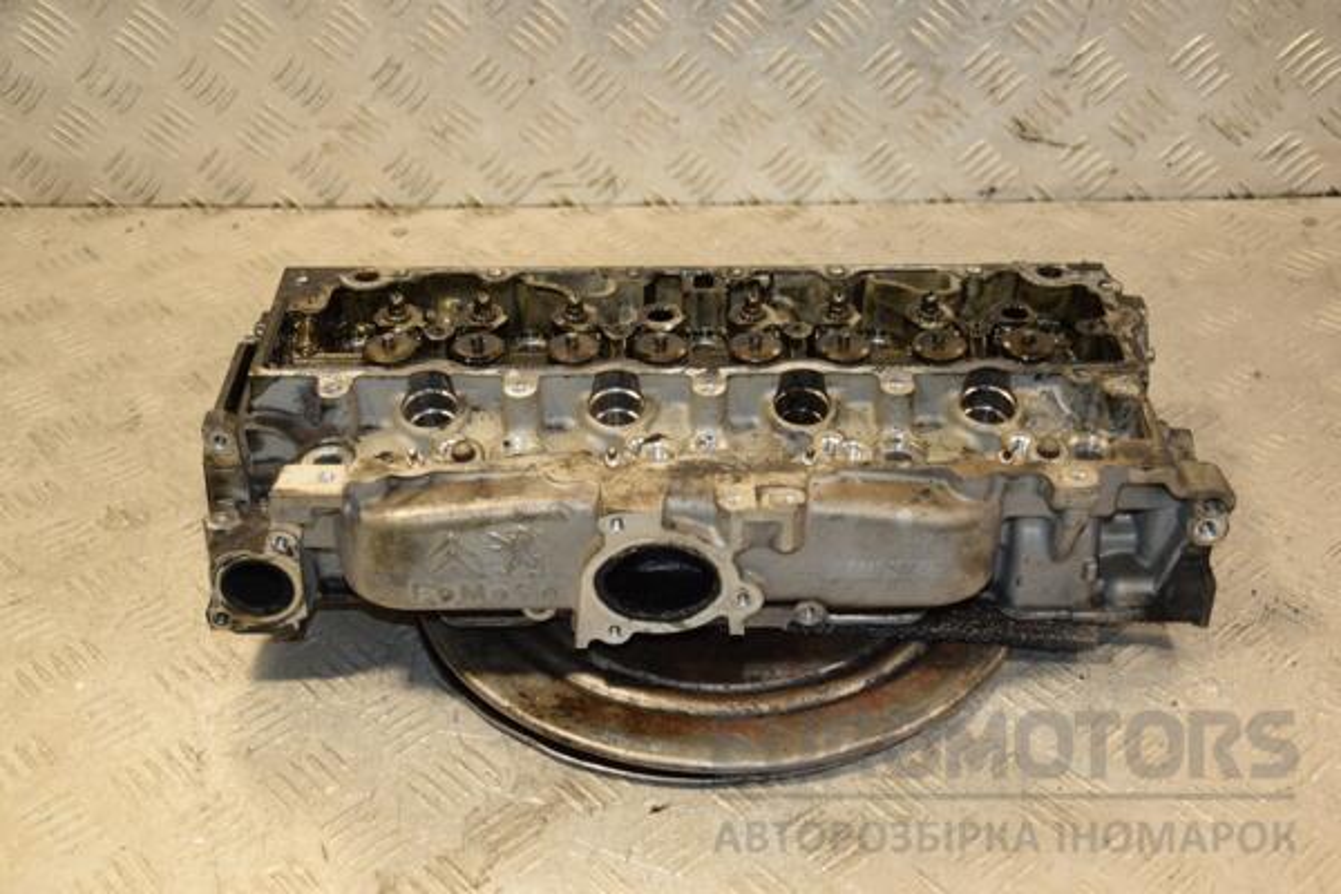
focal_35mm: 48
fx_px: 1788
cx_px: 670
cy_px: 447
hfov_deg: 41.1
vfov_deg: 28.1
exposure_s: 1/125
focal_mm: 32
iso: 800
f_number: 5
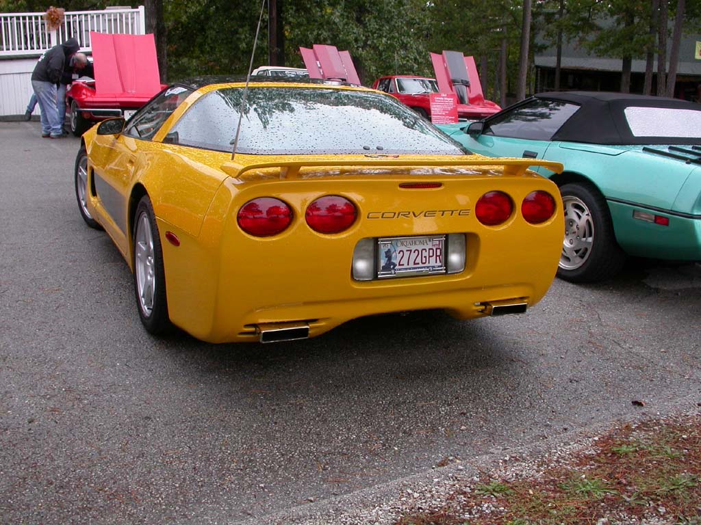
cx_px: 350
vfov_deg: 37.7
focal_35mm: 38
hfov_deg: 49.0
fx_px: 770
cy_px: 262
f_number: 4.7
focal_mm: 7.85
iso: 100
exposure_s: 1/151
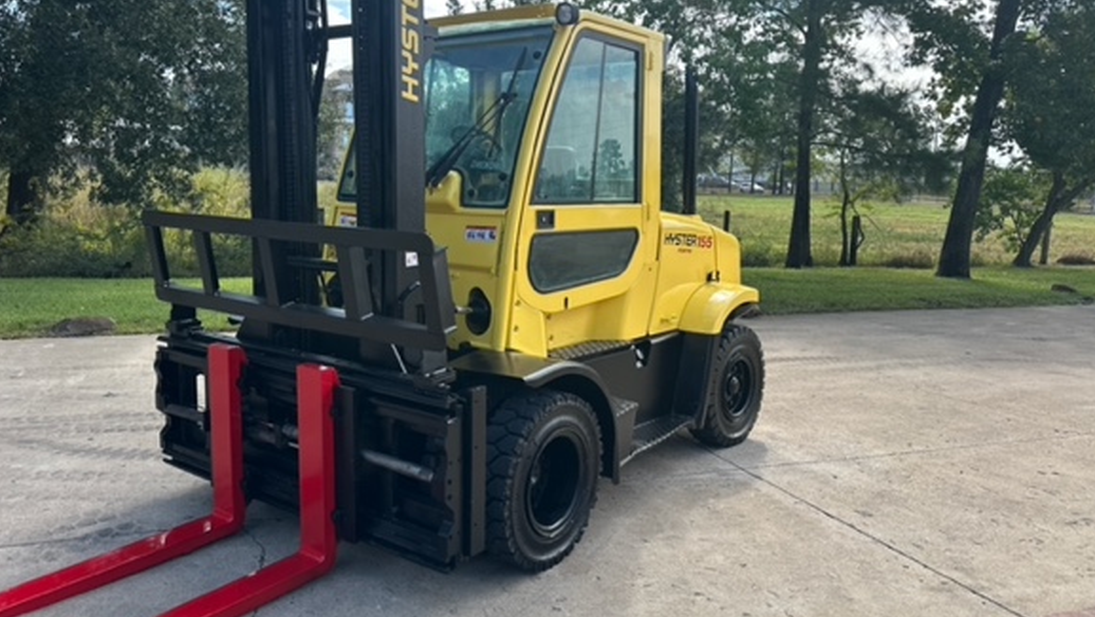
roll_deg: -3.1
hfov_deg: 66.0
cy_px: 262
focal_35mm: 29
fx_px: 842
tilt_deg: -5.6
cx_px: 505
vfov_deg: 40.1
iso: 80
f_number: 1.78
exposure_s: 1/1473
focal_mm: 6.86
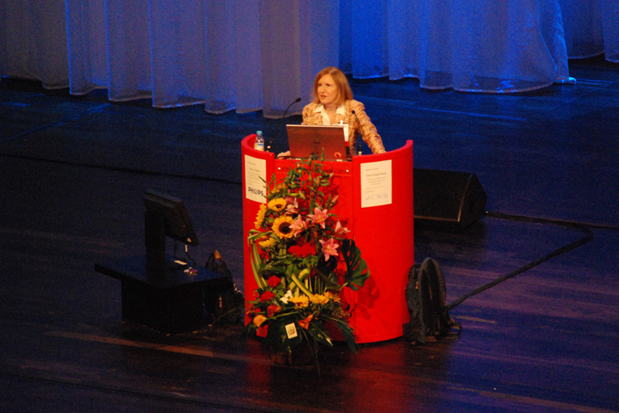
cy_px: 214
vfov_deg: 6.5
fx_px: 3654
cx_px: 316
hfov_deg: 9.7
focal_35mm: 213
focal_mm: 135
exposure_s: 1/50
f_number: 5.6
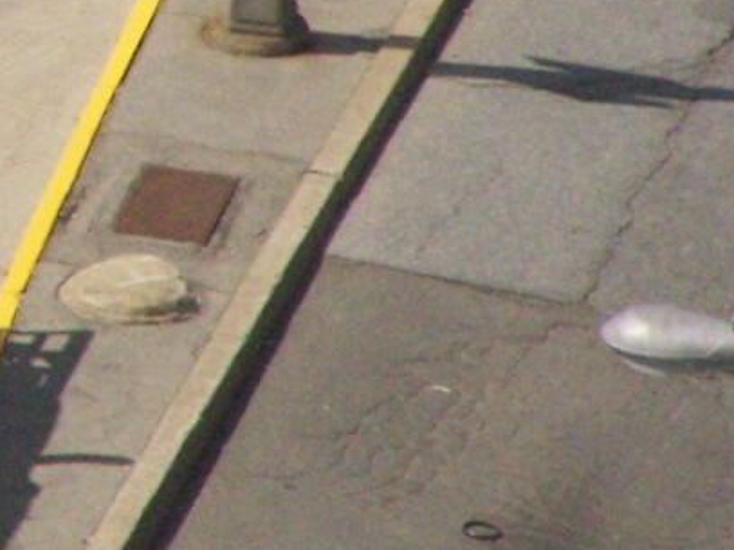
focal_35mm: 924
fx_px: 19587
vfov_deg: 1.6
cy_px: -13
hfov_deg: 2.1
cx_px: -101
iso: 400
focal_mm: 60.8
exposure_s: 1/640
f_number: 7.1
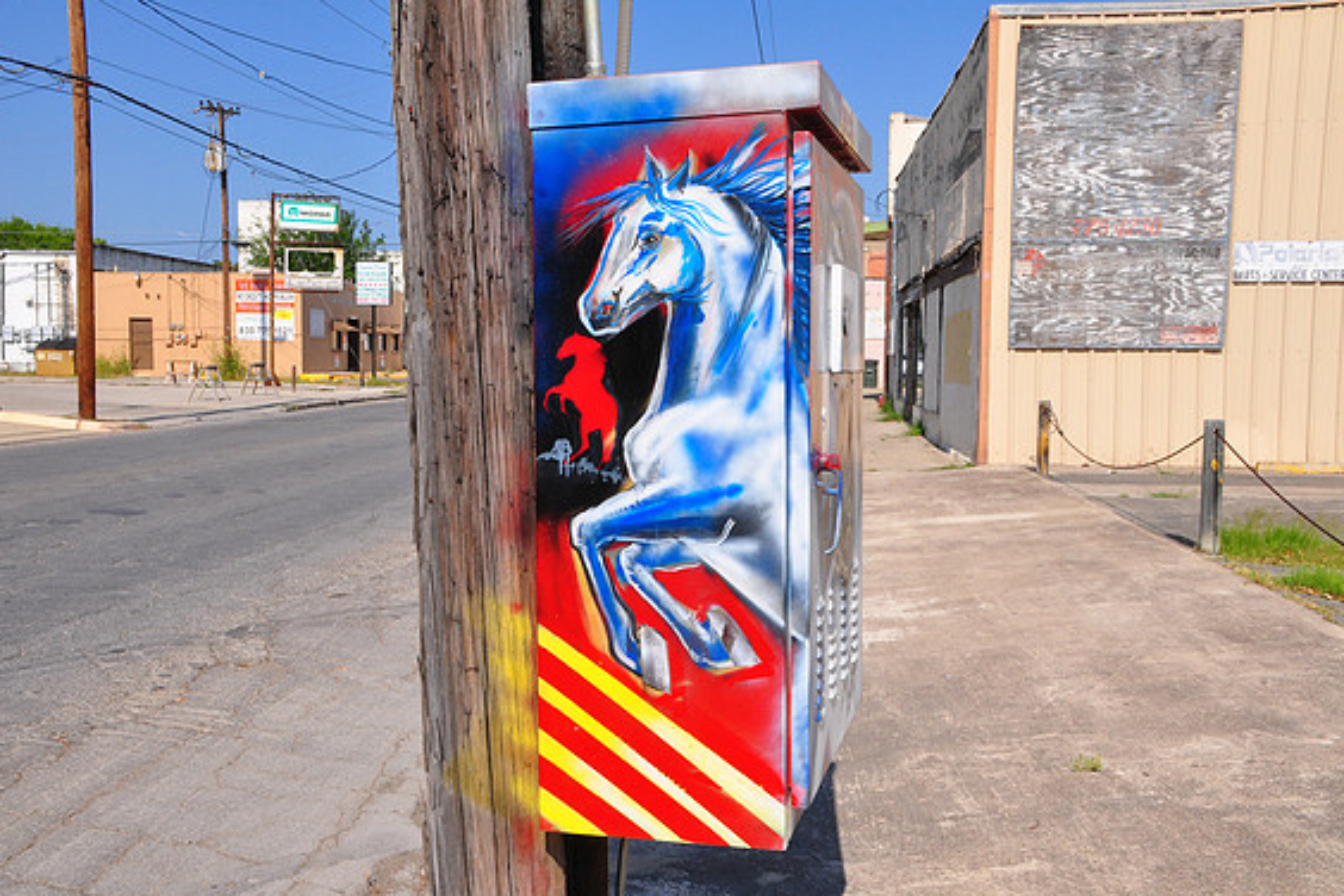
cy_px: 442
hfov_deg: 51.9
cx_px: 679
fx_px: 1381
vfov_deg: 35.9
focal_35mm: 37
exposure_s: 1/100
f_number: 22
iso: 250
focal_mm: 24
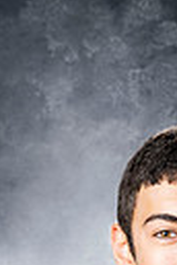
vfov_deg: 7.8
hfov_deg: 5.4
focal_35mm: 255
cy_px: 460
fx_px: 1880
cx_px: 222
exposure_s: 1/160
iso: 250
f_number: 9
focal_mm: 73
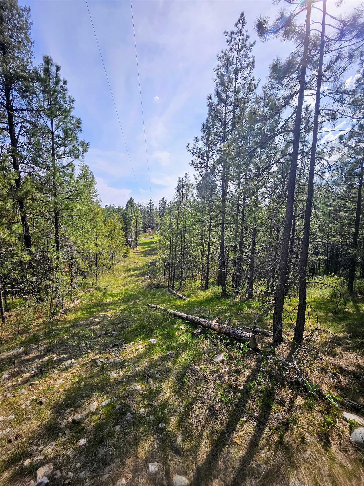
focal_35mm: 13
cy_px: 243
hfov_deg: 89.9
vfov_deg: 106.2
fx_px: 182
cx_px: 182
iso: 32
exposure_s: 1/1311
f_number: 2.2
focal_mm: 1.74
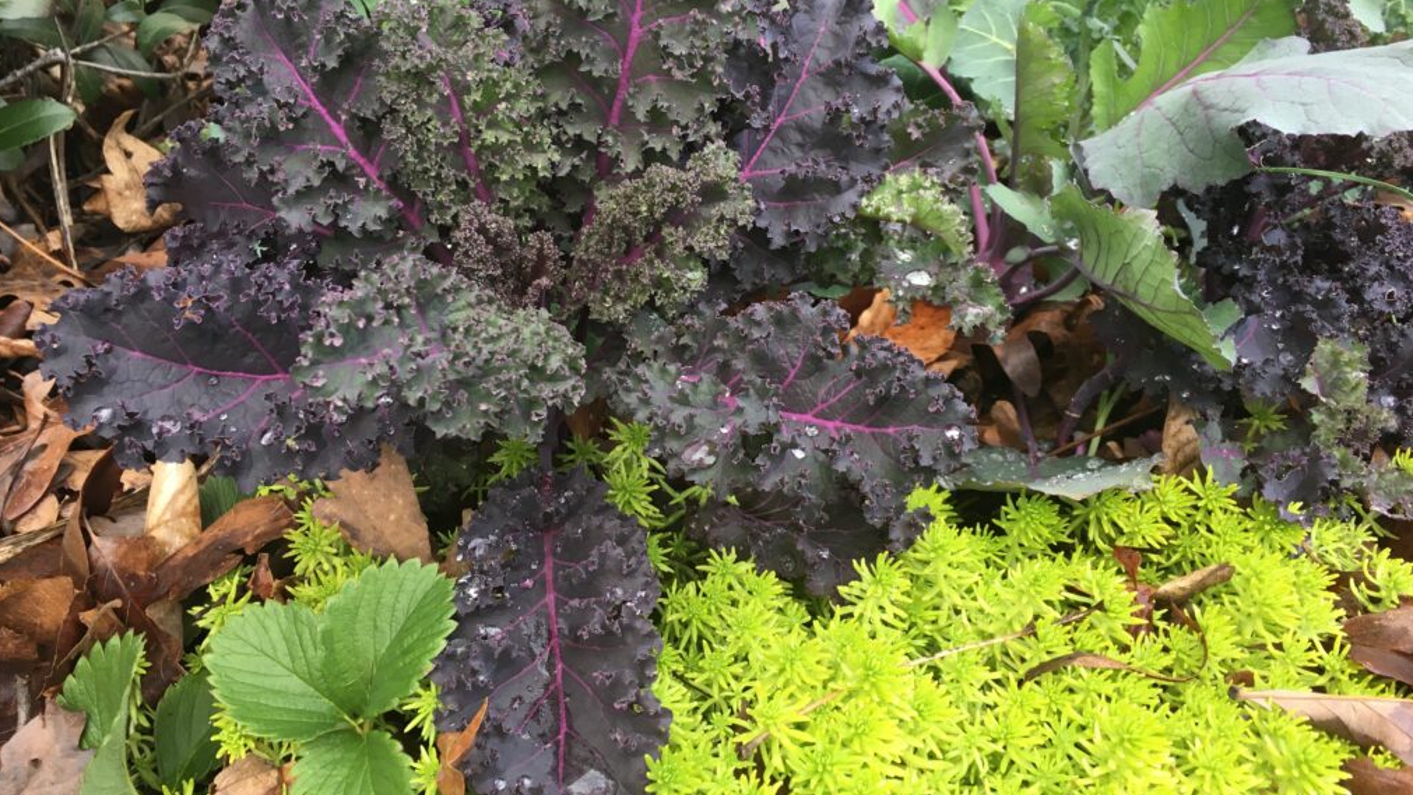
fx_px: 1199
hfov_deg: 61.0
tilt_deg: -33.8
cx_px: 700
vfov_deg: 36.7
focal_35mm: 32
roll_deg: -0.4
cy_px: 369
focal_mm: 4.15
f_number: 2.2
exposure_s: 1/40
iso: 25
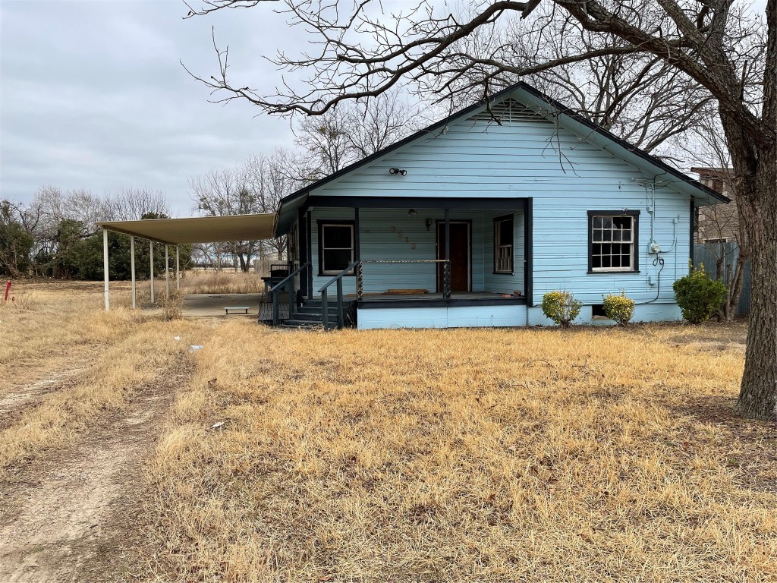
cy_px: 292
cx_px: 388
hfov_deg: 67.3
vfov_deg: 53.1
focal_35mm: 26
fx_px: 584
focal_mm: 4.2
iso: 32
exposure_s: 1/2304
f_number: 1.6
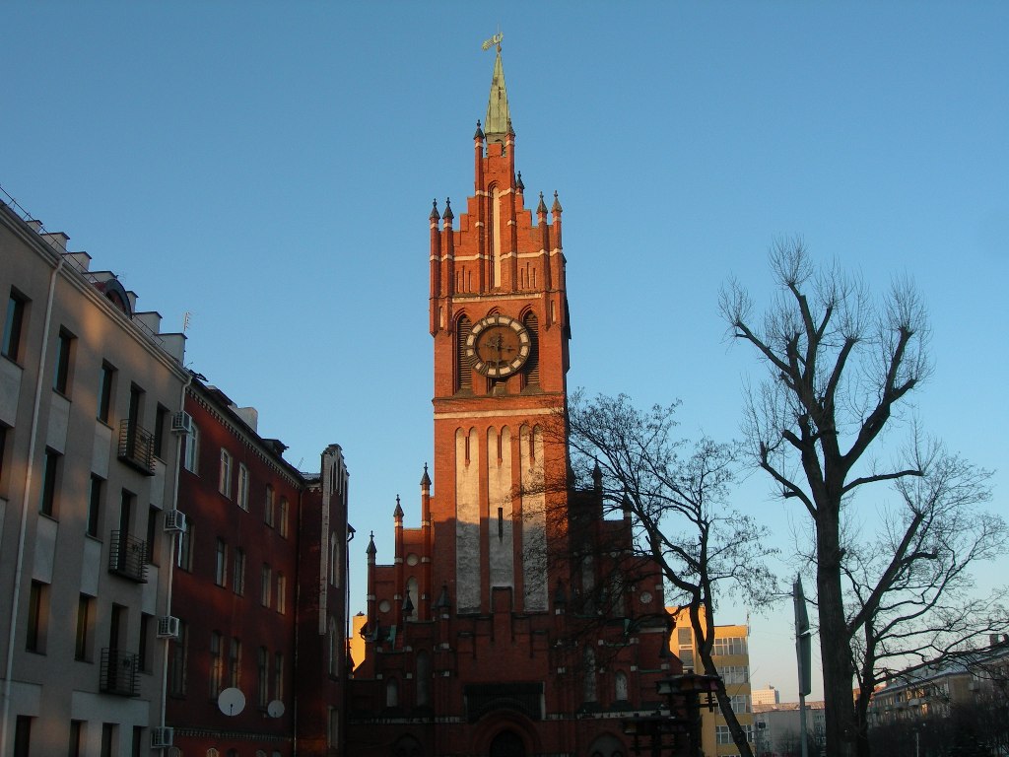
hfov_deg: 49.0
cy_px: 378
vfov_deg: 37.7
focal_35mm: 38
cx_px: 504
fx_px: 1108
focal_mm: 7.8
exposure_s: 1/180
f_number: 4.8
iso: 50
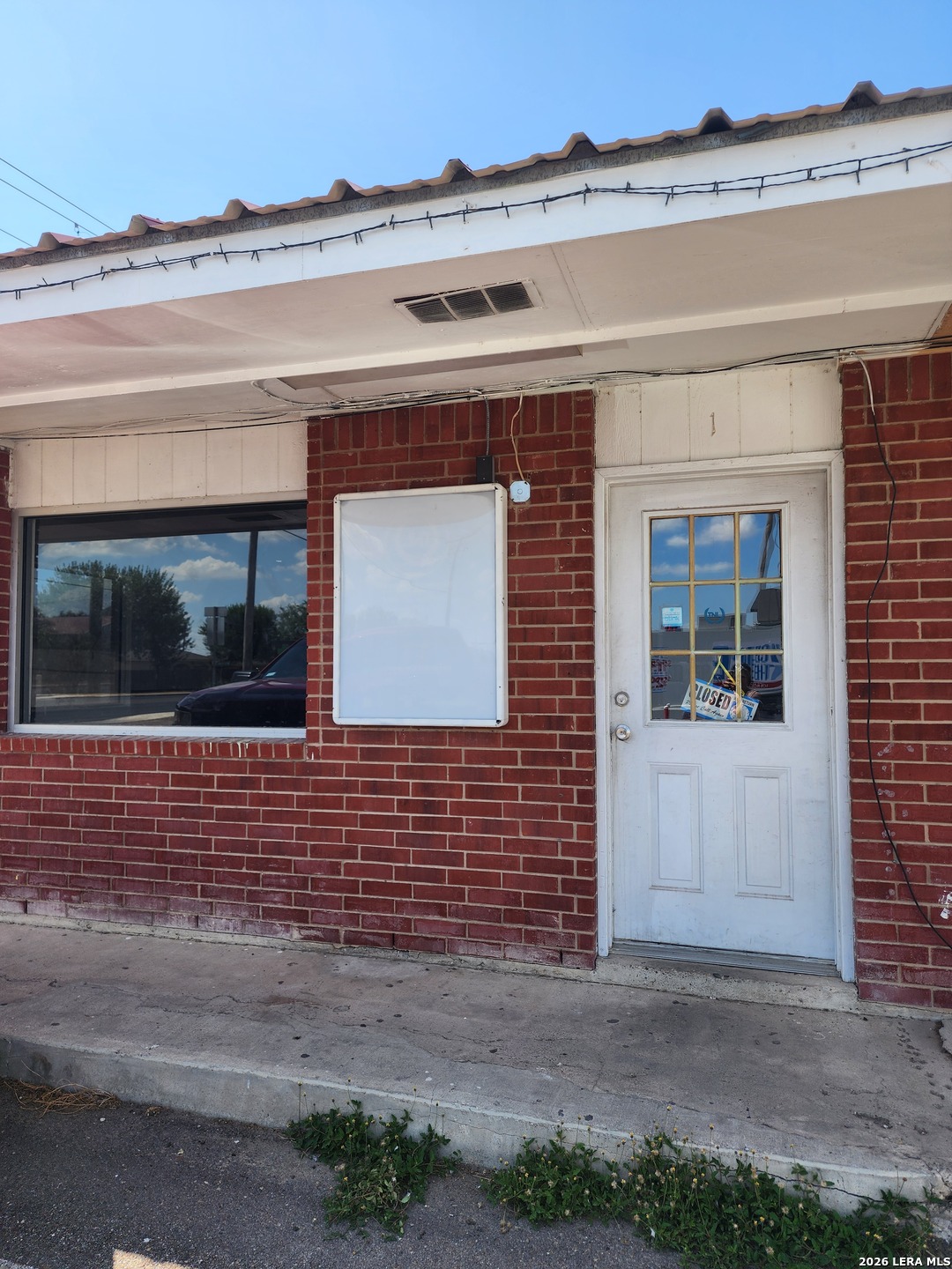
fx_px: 843
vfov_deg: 73.9
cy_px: 634
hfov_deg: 58.9
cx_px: 476
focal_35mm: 23
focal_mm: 6.4
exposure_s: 1/450
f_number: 1.8
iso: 12
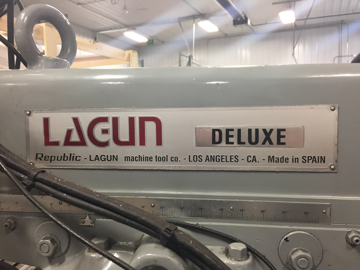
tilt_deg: -4.3
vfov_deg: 48.2
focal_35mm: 29
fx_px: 302
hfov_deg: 61.7
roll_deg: +0.4
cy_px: 135
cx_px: 180
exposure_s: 1/30
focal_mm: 4.15
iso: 80
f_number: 2.2
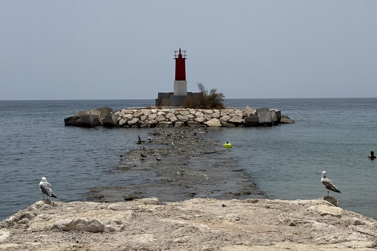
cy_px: 109
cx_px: 187
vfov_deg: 18.7
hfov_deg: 27.7
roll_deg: -0.9
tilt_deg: -0.9
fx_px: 764
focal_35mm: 73
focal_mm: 5.96
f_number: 1.6
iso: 40
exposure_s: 1/7194
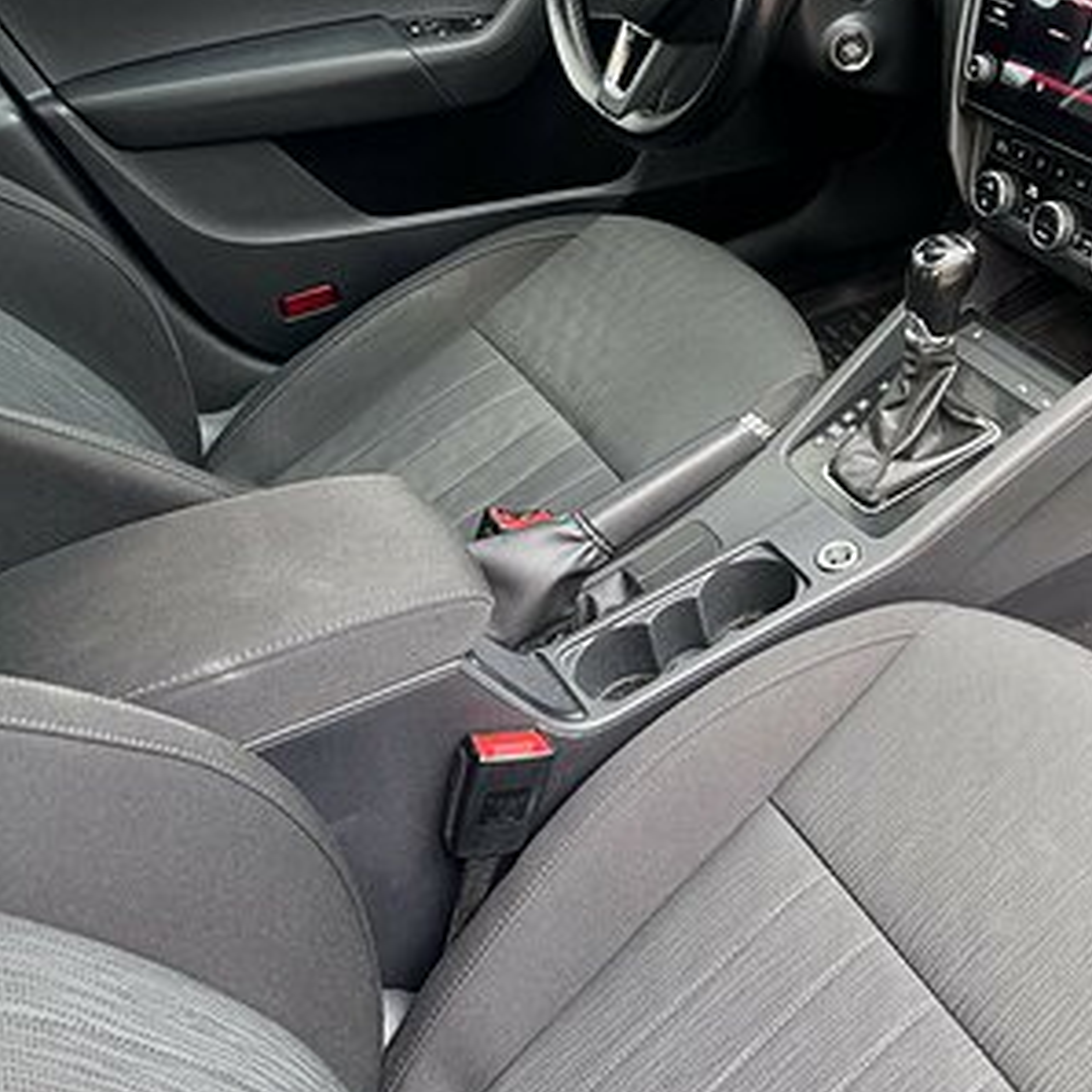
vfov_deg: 42.3
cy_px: 372
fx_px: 1392
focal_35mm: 39
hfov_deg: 39.5
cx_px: 1000
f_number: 1.78
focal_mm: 6.76
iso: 200
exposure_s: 1/84
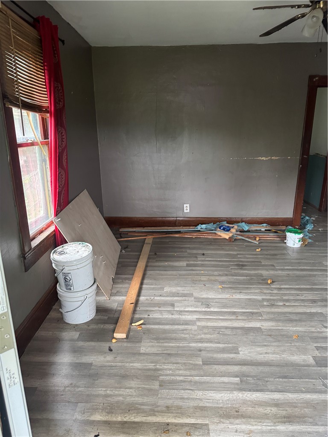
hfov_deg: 56.8
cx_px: 164
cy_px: 218
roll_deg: +0.2
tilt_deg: -14.8
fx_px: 303
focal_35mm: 24
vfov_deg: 71.6
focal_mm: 6.76
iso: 640
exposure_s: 1/60
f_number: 1.78
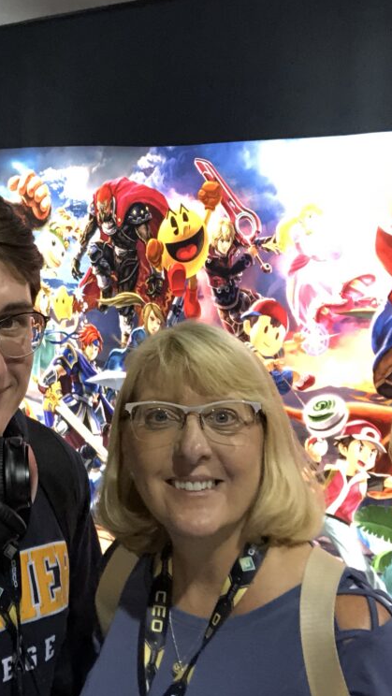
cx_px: 130
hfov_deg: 24.8
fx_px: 886
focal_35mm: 48
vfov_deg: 42.9
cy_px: 342
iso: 320
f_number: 2.2
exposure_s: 1/60
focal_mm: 2.87
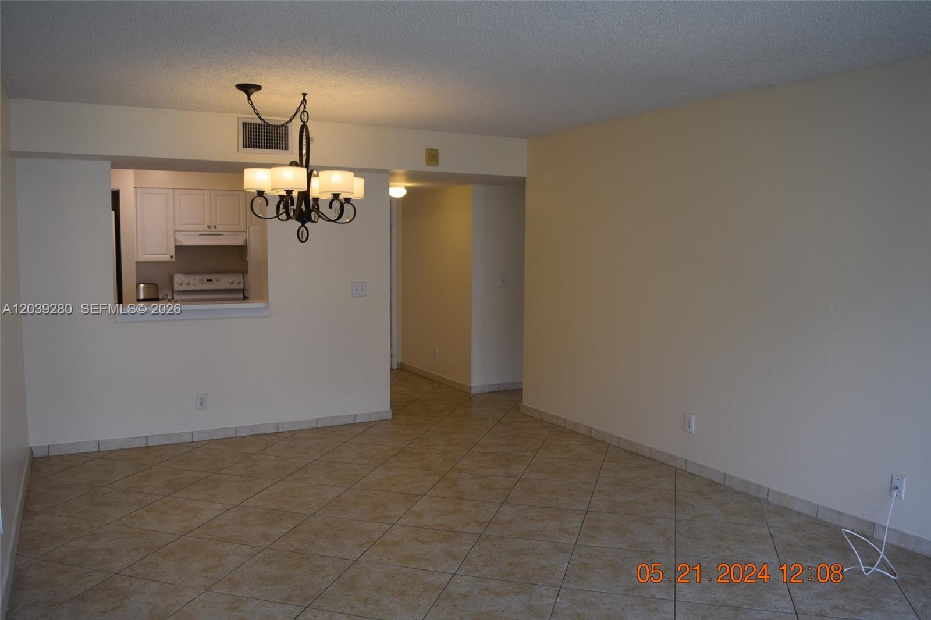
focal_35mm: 27
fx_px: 698
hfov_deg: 67.4
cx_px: 466
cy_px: 310
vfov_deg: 47.9
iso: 400
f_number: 5
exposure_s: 1/100
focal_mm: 18
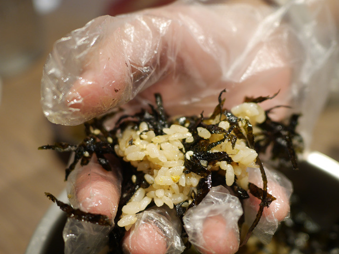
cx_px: 176
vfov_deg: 38.5
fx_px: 362
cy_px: 152
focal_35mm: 37
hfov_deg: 50.1
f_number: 1.8
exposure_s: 1/100
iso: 200
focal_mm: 15
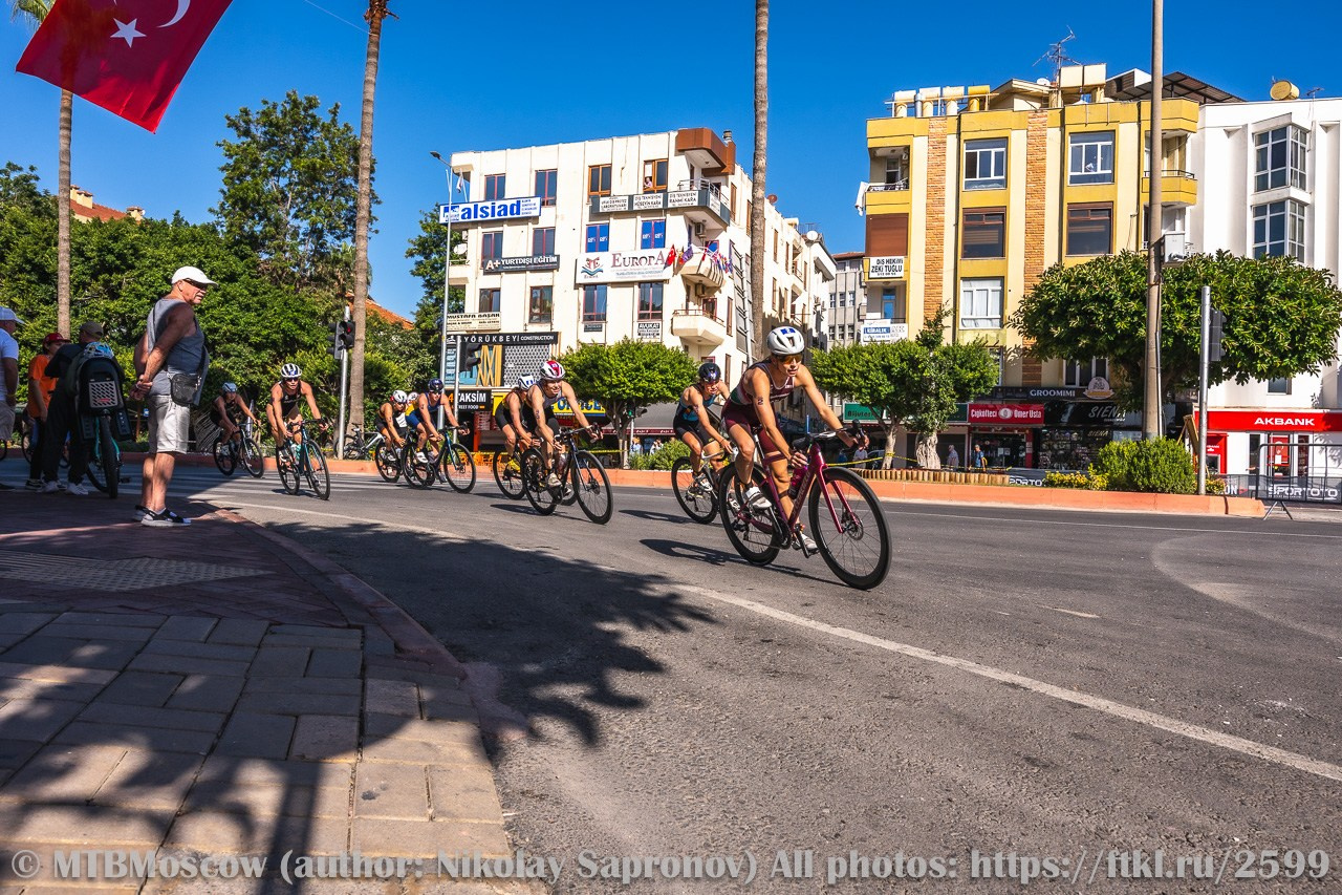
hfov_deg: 73.8
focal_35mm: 24
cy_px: 448
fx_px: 894
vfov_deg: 53.1
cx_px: 671
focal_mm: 24
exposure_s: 1/1000
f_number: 8
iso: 200
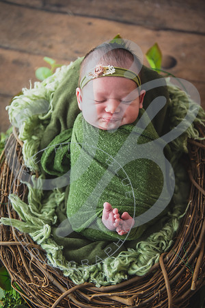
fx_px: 427
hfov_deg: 27.0
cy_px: 154
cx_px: 102
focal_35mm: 50
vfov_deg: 39.6
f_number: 2.8
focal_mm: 50
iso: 400
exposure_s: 1/125
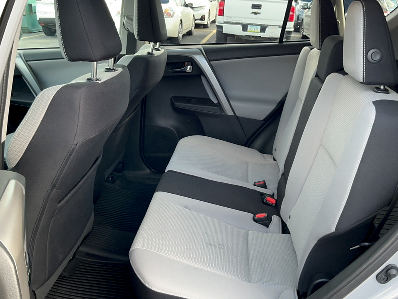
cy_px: 150
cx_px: 199
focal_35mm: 30
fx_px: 345
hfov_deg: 60.0
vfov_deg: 46.8
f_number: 1.8
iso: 32
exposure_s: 1/60
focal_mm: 3
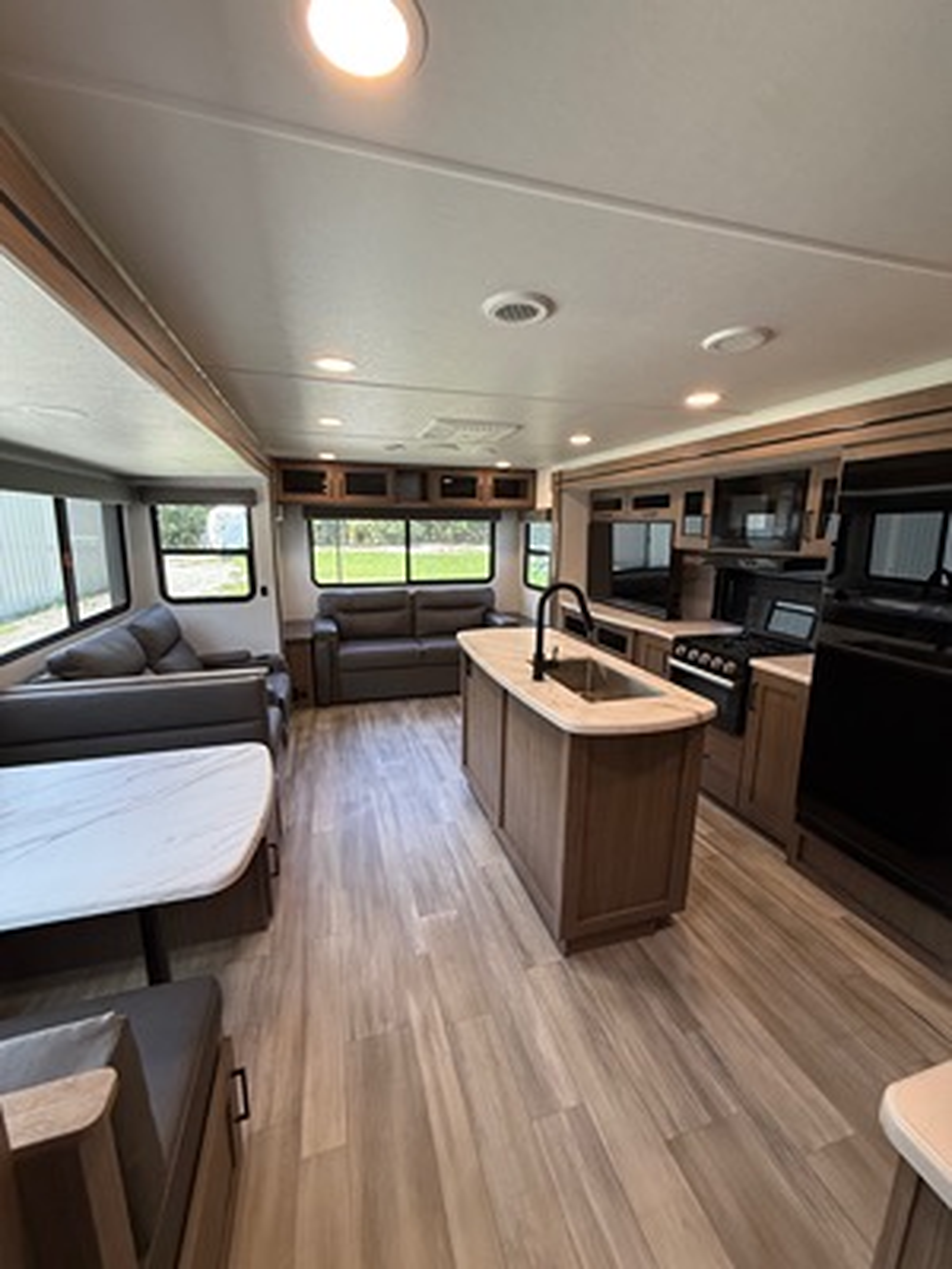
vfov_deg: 102.1
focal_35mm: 14
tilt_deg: -10.2
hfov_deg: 85.7
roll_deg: -1.2
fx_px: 513
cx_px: 476
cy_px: 634
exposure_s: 1/128
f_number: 2.2
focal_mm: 2.22
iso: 250
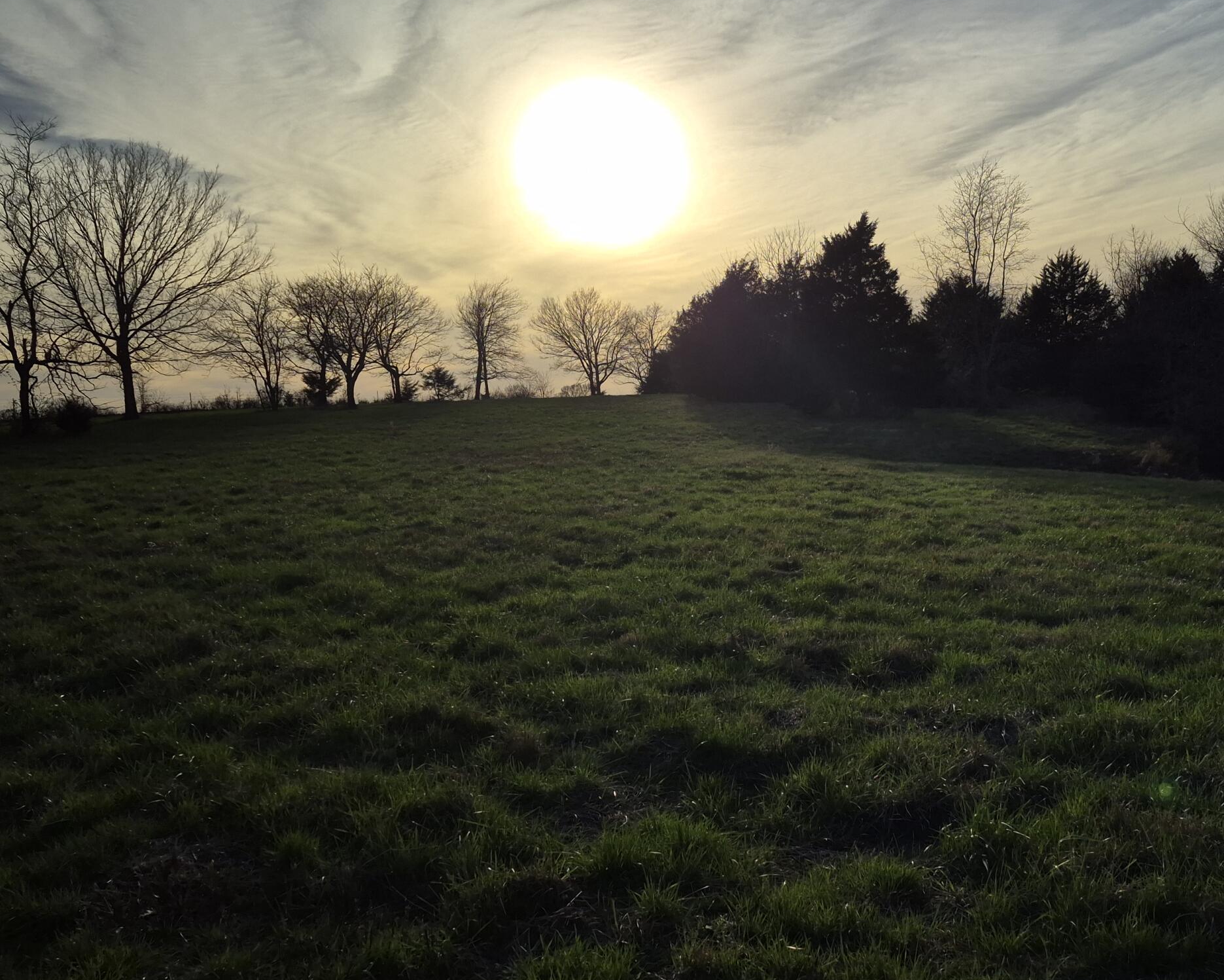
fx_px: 1304
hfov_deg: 48.8
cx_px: 877
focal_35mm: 36
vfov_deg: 41.2
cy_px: 496
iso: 25
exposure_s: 1/5824
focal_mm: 5.4
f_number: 1.8
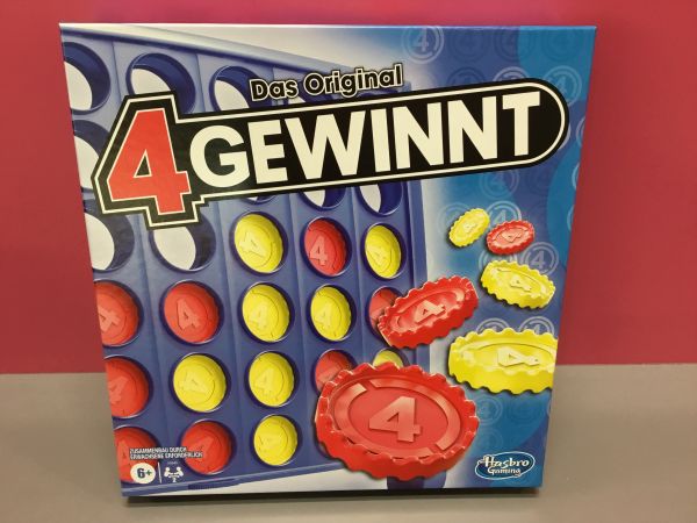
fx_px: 624
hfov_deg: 58.4
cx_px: 348
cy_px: 262
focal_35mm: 31
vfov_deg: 45.4
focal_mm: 3.3
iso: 100
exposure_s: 1/33
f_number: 2.4
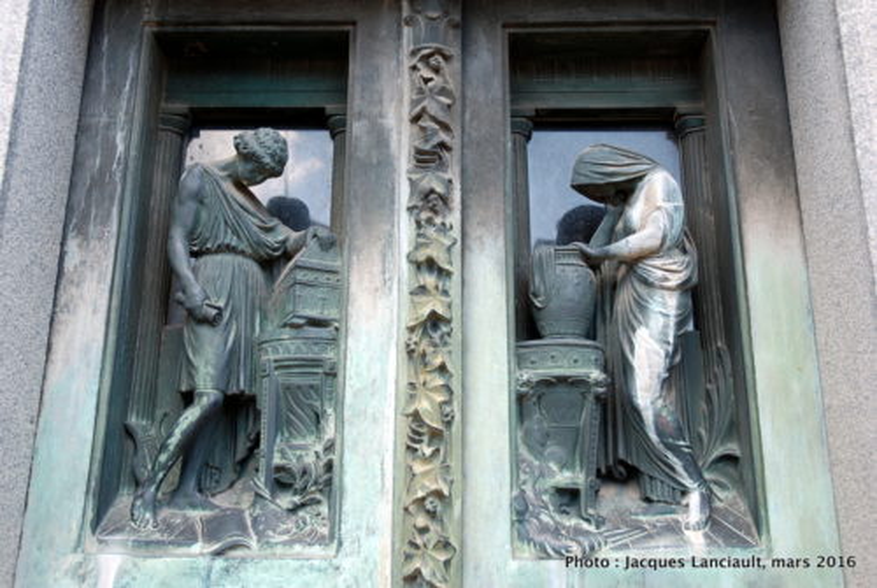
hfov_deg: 47.9
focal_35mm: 40
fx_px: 988
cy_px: 294
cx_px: 438
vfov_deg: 33.1
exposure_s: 1/80
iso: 100
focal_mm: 27
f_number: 4.5
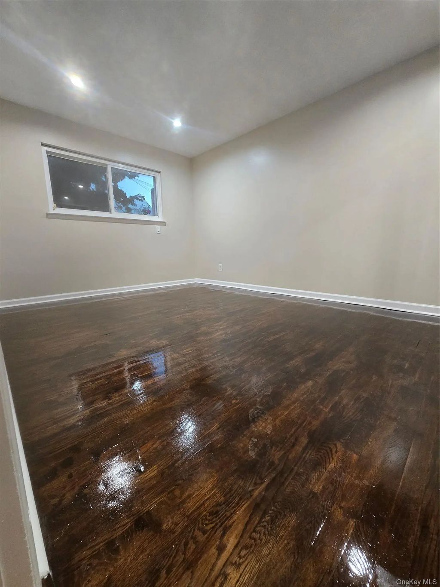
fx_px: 220
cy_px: 294
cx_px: 220
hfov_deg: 89.9
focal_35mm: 13
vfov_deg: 106.2
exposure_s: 1/60
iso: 500
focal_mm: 2.2
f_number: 2.2
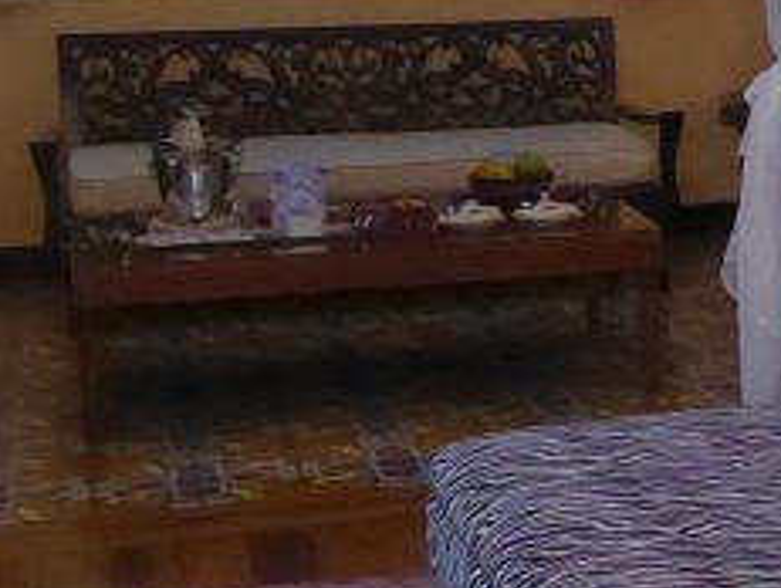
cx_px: 1119
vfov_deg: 13.7
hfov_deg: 16.7
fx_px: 2440
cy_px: 91
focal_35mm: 108
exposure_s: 1/13
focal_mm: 4.3
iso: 800
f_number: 3.3
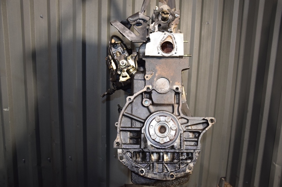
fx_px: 247
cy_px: 94
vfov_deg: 41.7
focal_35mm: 32
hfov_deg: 59.5
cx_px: 141
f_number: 5
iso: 800
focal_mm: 21
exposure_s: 1/80
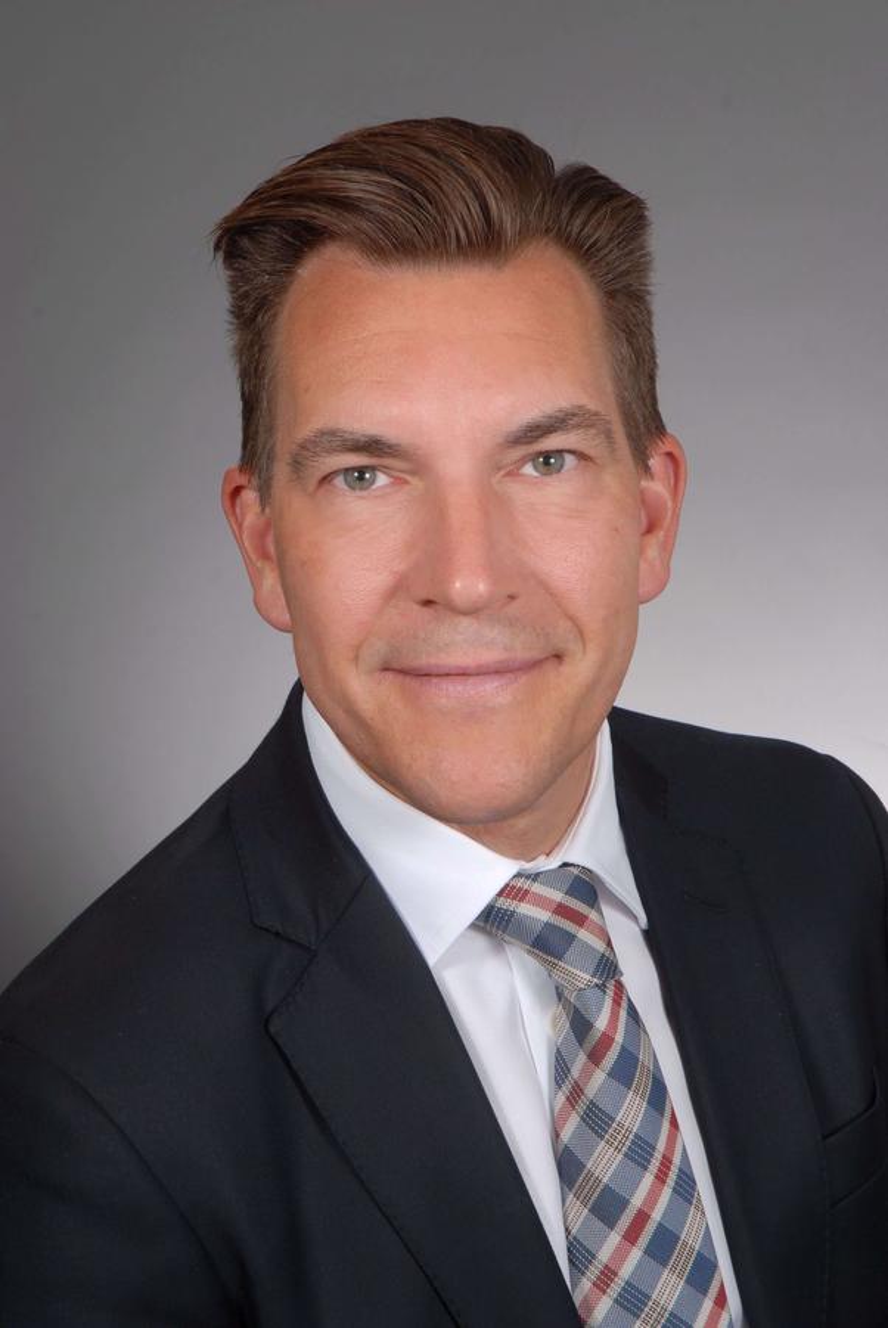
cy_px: 664
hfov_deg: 13.1
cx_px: 444
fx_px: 3876
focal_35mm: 105
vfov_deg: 19.4
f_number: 9
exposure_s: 1/60
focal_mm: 70
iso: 100
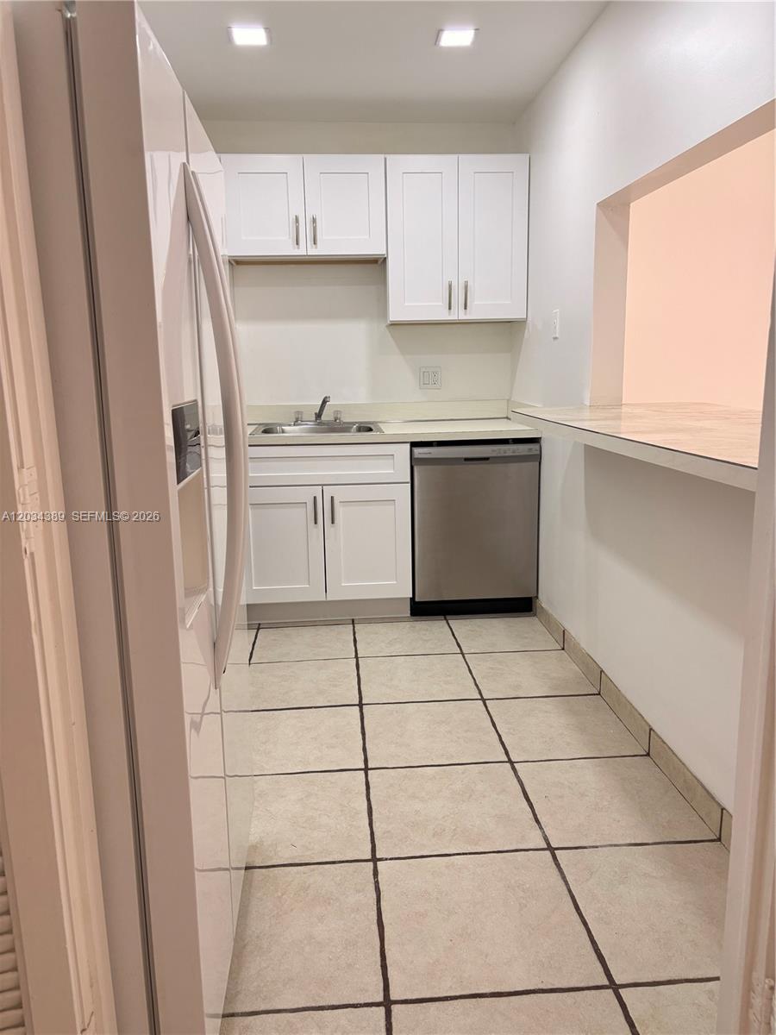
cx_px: 388
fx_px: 777
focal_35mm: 26
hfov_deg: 53.1
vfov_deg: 67.3
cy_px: 518
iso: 100
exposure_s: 1/120
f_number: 1.6
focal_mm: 5.96
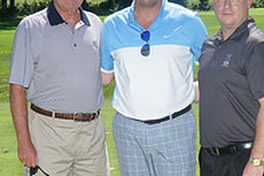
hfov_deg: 18.7
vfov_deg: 12.5
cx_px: 162
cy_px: 134
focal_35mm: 109
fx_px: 799
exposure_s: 1/250
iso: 800
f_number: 18
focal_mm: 37
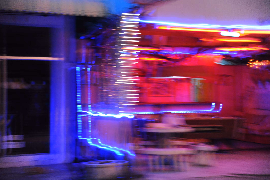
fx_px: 525
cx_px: 135
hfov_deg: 28.9
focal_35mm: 70
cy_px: 90
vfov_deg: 19.4
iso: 6400
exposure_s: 1/40
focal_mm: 70
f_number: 4
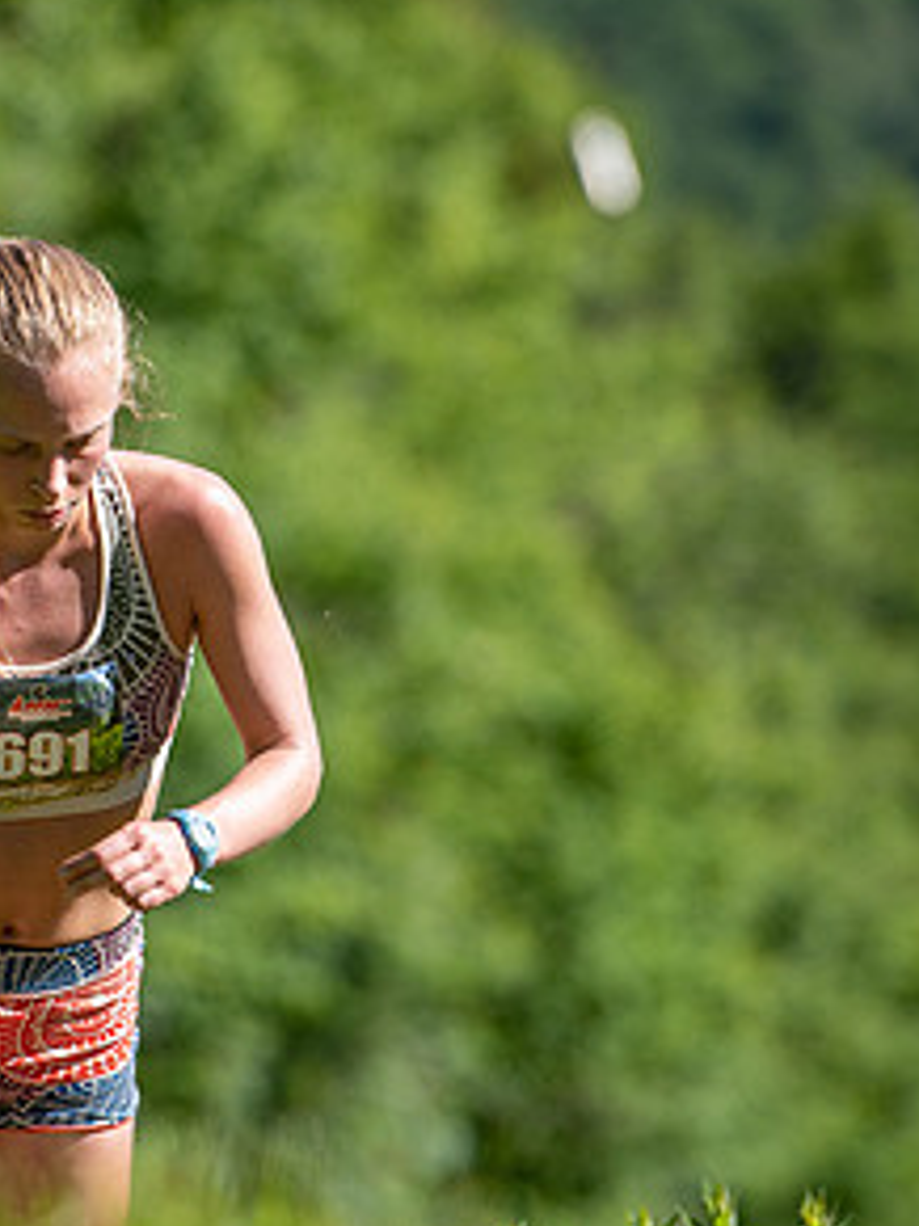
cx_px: 295
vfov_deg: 5.2
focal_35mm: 383
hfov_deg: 3.9
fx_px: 13567
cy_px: 516
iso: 100
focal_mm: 200
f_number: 3.5
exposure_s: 1/800
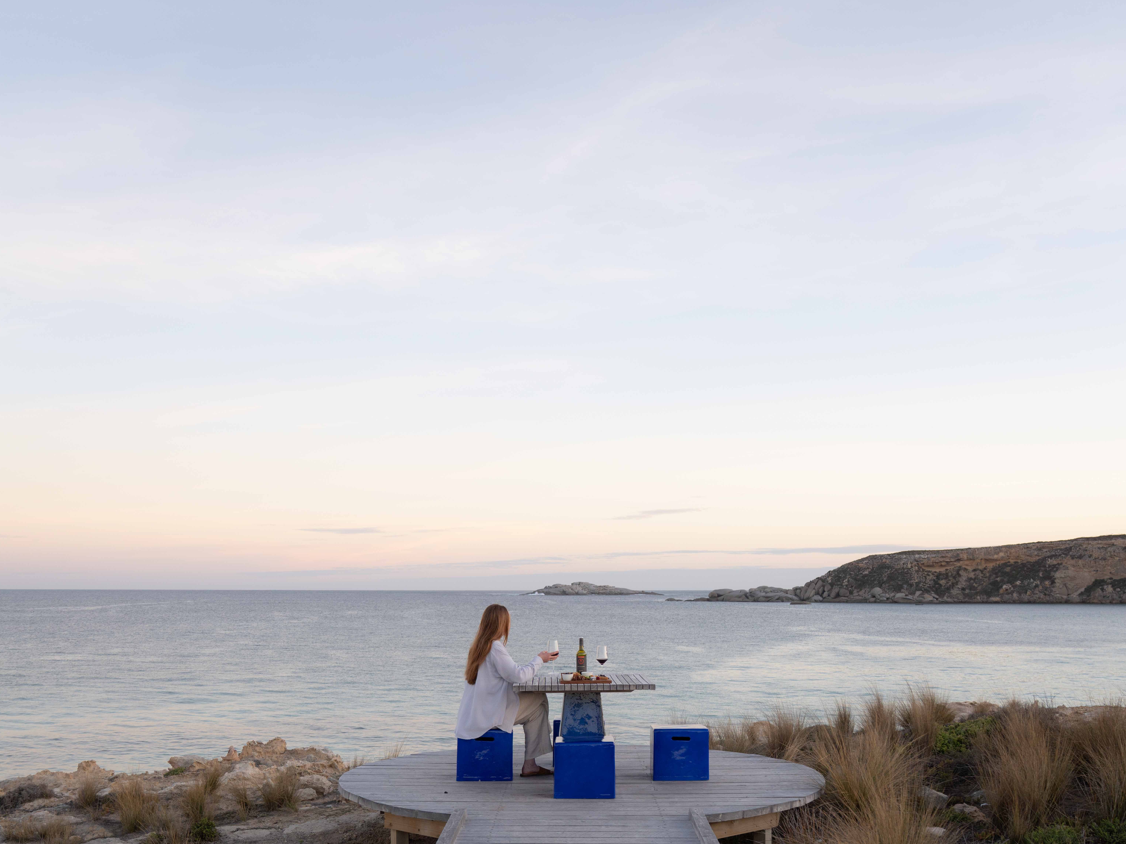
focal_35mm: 35
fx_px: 1139
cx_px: 567
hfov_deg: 52.6
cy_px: 534
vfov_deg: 40.4
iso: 200
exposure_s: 1/250
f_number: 3.2
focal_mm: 24
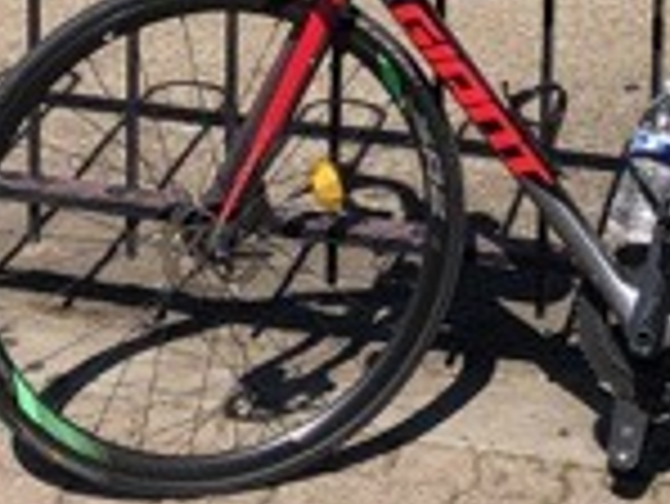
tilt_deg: -6.7
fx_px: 2324
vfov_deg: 11.5
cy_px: -392
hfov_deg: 16.3
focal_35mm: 120
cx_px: 535
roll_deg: +0.6
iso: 20
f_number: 1.8
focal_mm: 4
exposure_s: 1/2315
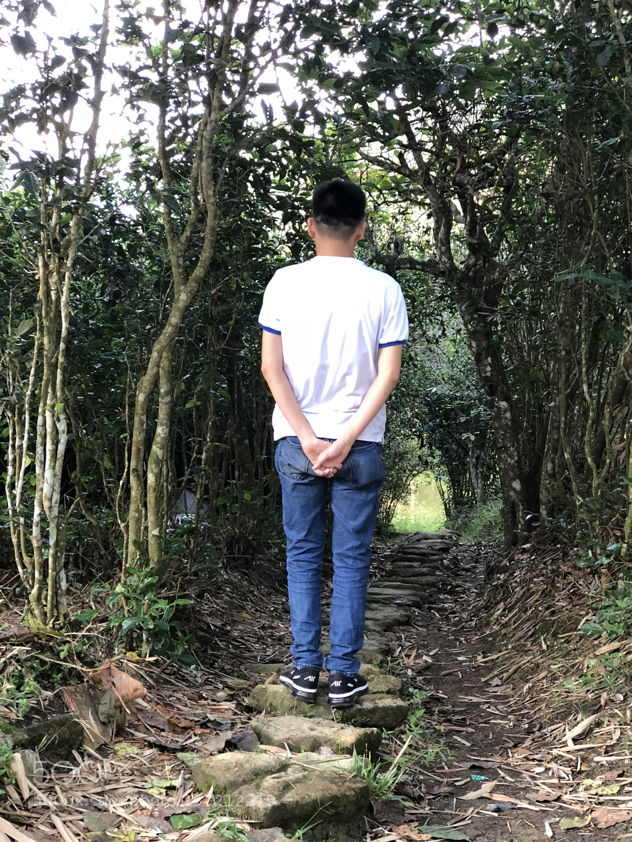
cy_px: 421
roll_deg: -1.1
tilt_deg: -6.9
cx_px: 316
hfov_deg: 25.7
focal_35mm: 57
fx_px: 1388
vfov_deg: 33.8
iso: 200
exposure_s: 1/60
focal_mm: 6.6
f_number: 2.8
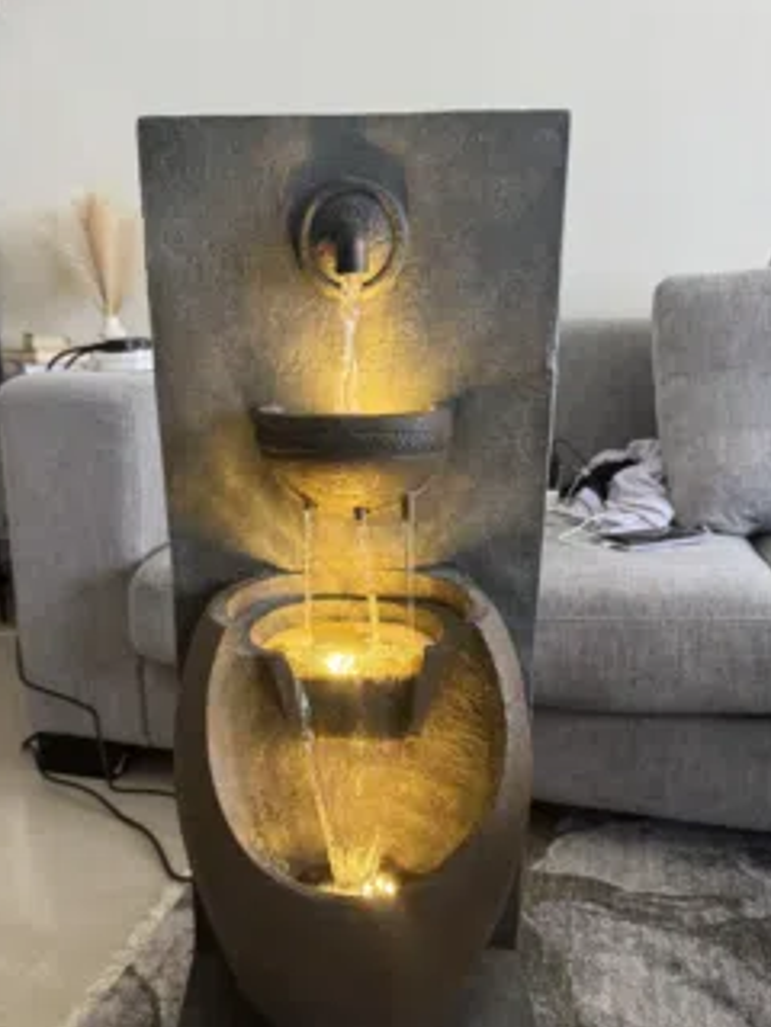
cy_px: 629
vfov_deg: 59.3
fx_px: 891
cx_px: 347
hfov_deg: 46.7
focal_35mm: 30
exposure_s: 1/50
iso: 640
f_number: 1.78
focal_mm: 6.76
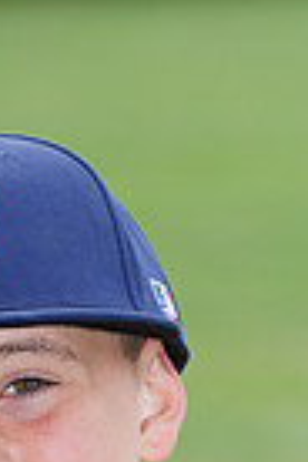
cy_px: 750
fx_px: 10818
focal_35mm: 843
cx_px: -22
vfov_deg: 2.4
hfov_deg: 1.6
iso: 200
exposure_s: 1/200
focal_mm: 200
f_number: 8
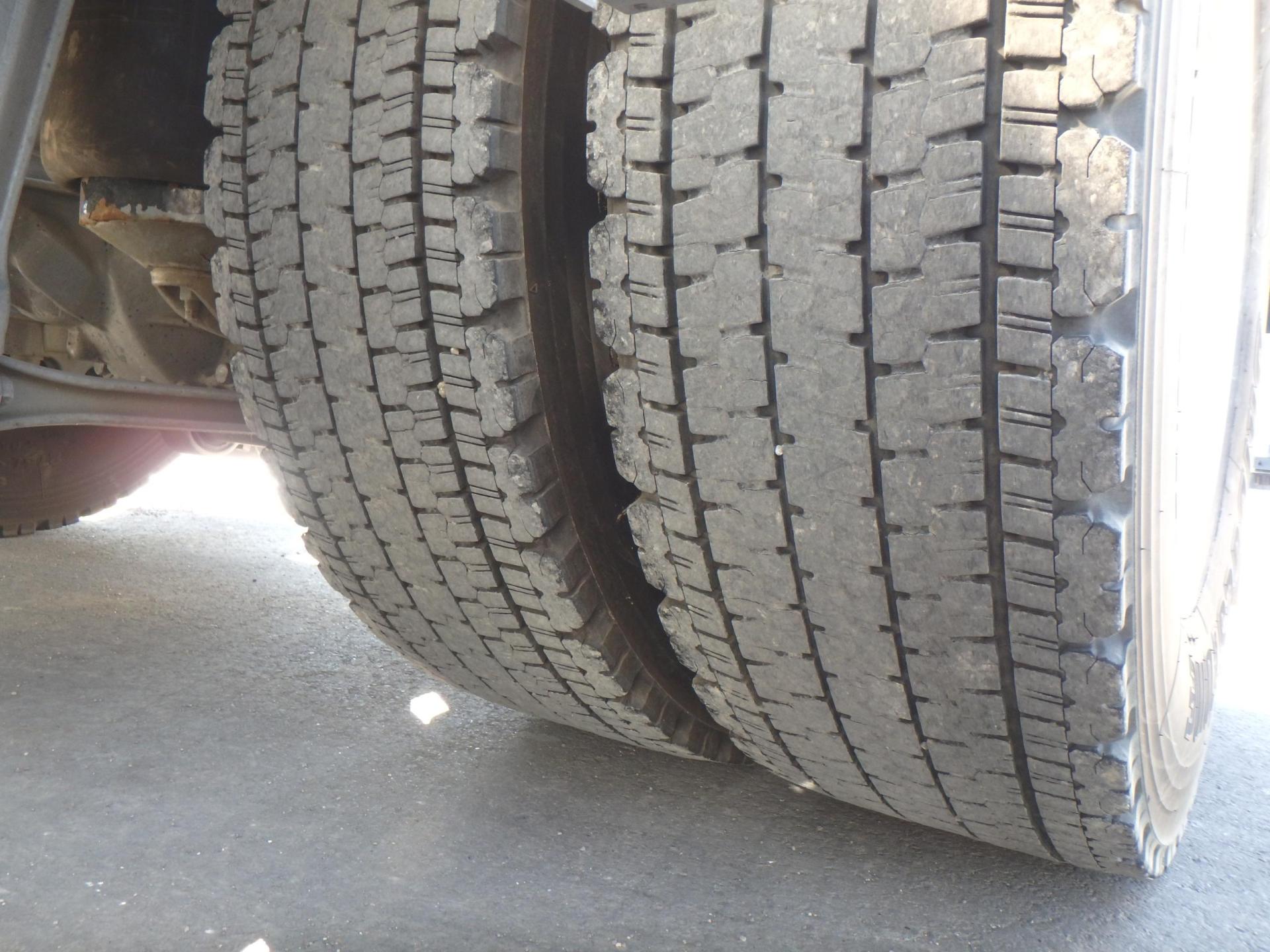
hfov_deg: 61.7
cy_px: 476
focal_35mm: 29
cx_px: 635
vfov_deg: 48.2
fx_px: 1064
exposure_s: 1/30
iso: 250
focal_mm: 5.2
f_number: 4.6
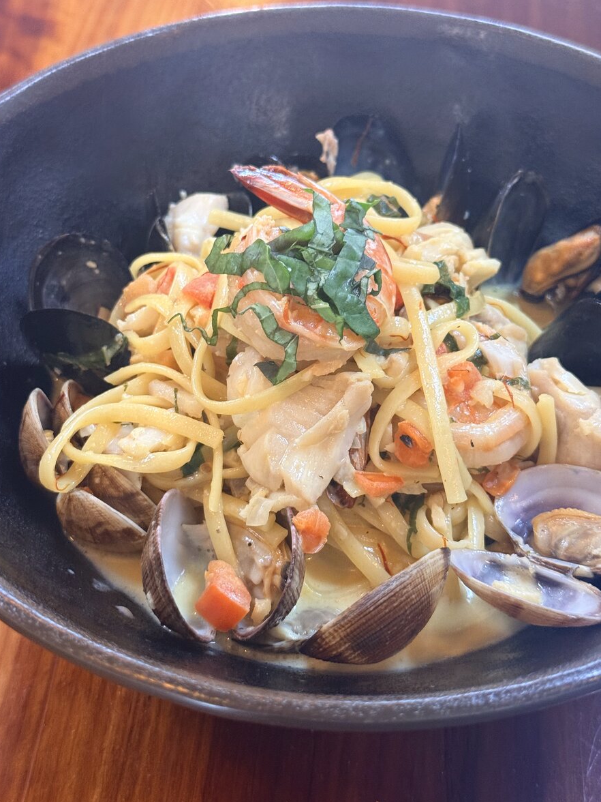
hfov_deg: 29.7
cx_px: 298
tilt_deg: -48.3
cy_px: 396
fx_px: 1134
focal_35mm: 49
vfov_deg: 38.9
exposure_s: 1/60
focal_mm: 6.76
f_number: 1.78
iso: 160
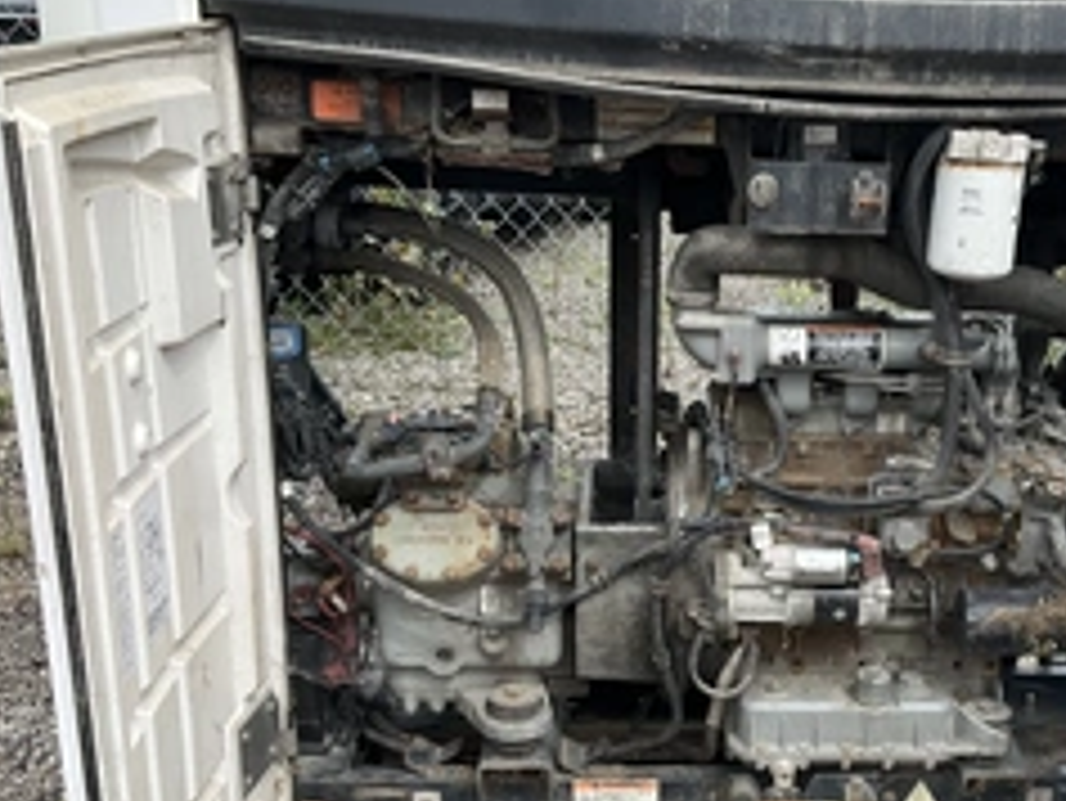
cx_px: 805
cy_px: 540
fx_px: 1510
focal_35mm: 49
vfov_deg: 29.5
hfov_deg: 37.9
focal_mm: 3
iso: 25
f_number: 1.8
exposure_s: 1/599
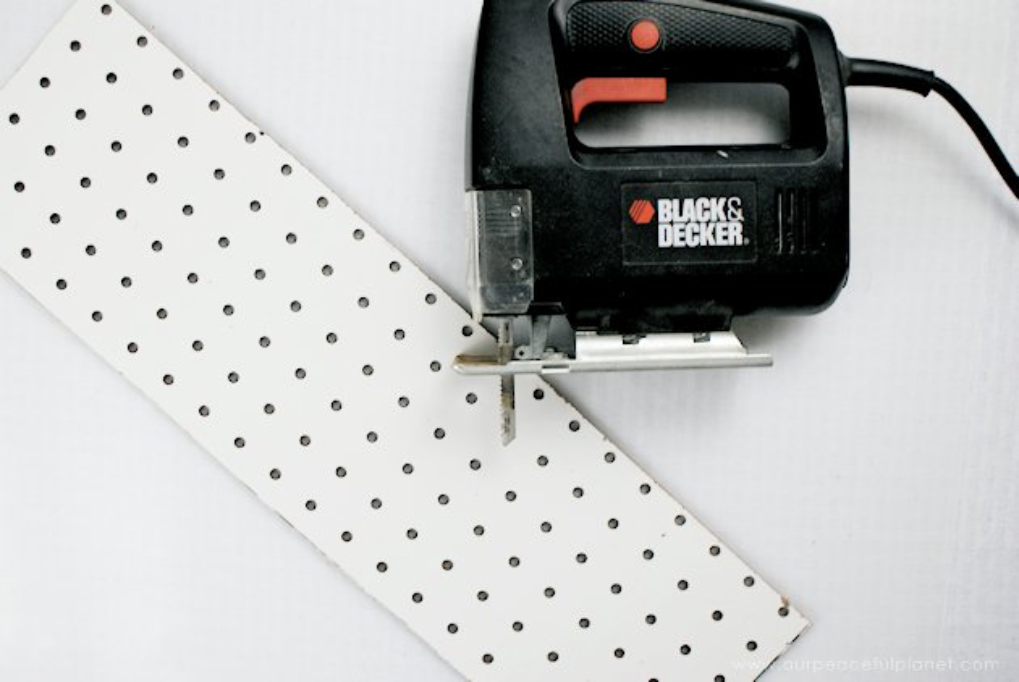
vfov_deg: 32.0
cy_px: 341
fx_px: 1190
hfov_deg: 46.3
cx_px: 510
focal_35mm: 42
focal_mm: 28
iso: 400
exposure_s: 1/40
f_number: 4.5
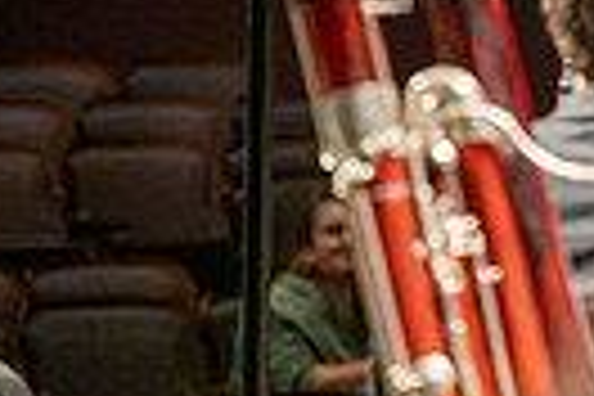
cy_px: -317
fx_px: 8728
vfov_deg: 2.6
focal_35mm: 529
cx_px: 945
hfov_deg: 3.9
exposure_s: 1/640
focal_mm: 120
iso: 8000
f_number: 2.8
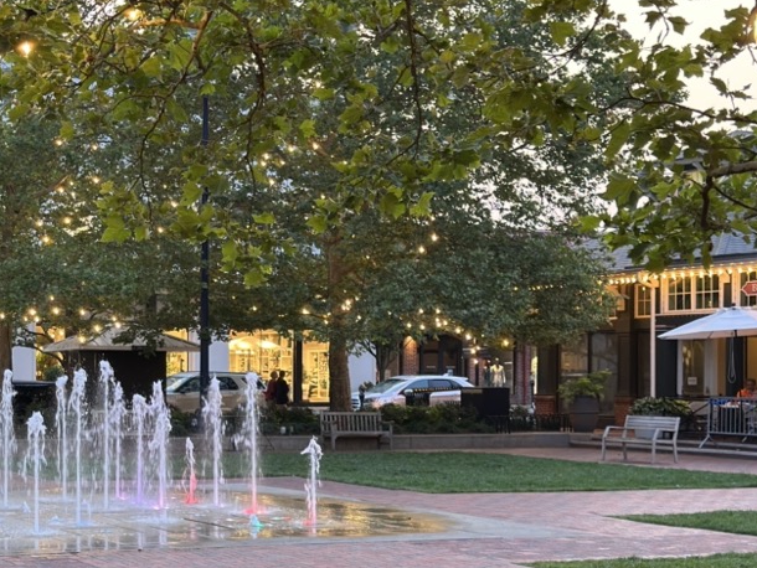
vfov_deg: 18.9
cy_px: 371
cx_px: 93
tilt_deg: -0.5
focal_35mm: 78
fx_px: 1706
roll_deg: -0.2
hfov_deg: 24.4
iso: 160
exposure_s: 1/60
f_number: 1.78
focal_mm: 6.86
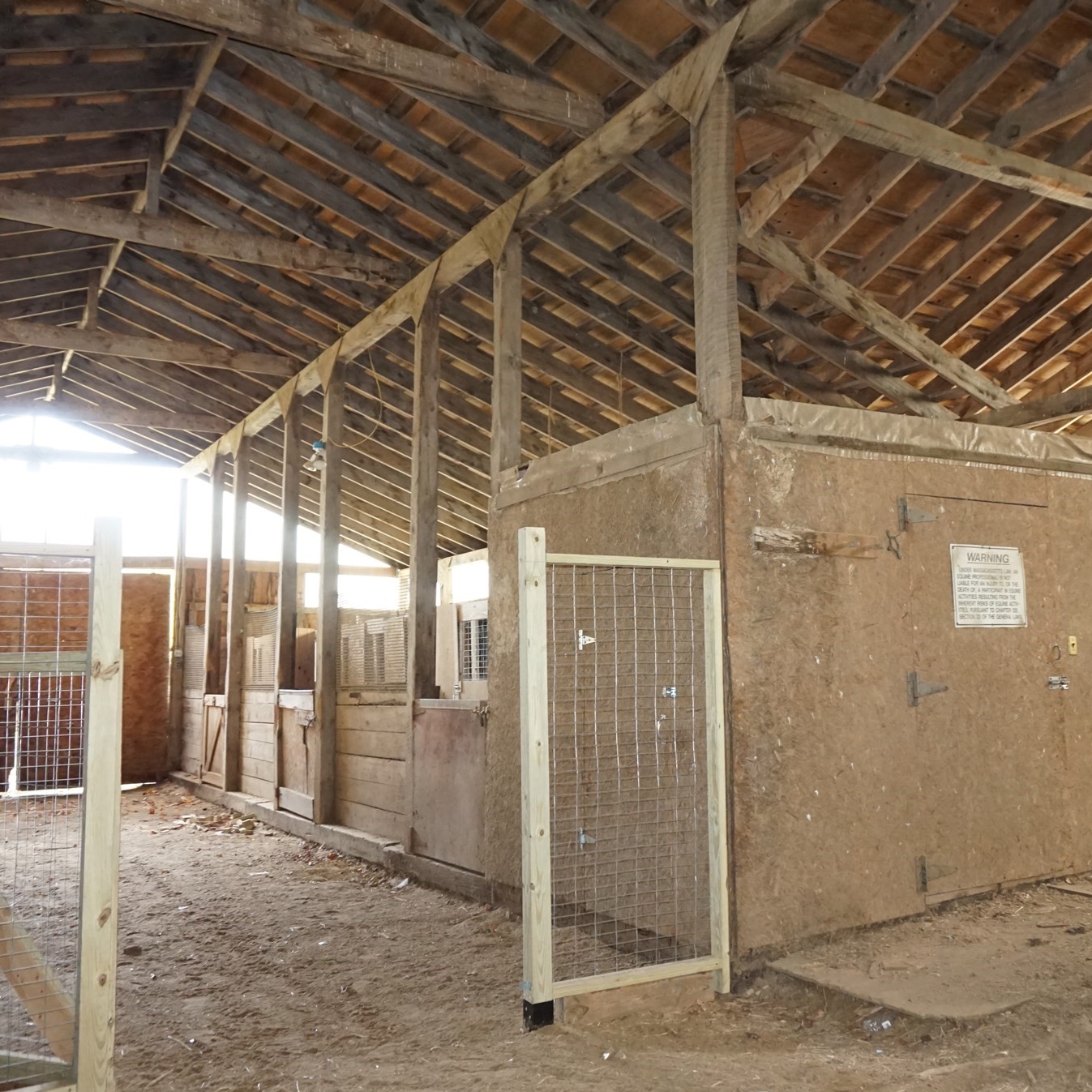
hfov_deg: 52.2
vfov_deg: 52.5
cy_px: 546
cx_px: 654
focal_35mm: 31
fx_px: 1106
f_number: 4
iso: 2000
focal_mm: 16
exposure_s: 1/60
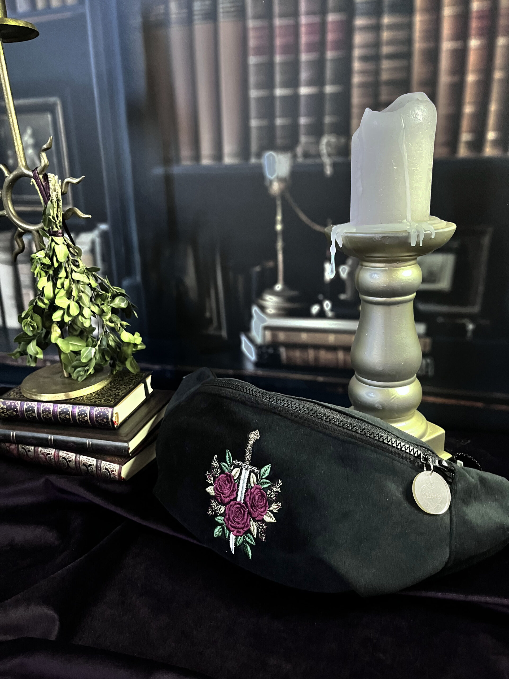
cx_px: 254
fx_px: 510
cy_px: 340
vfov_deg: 67.3
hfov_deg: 53.1
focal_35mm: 26
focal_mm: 5.1
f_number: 1.6
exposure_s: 1/21
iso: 1000
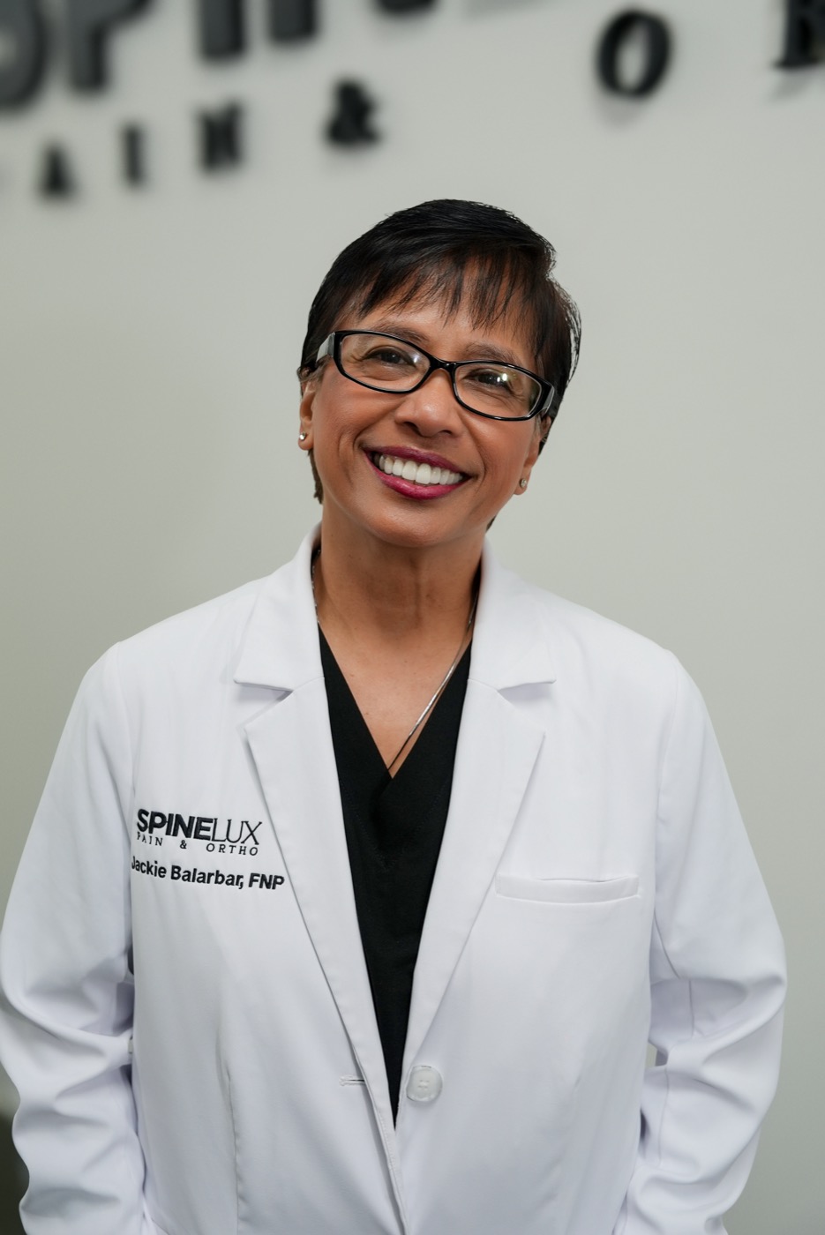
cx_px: 412
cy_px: 618
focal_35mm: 38
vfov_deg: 50.7
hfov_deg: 35.1
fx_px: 1305
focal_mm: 38
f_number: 4
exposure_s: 1/160
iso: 400
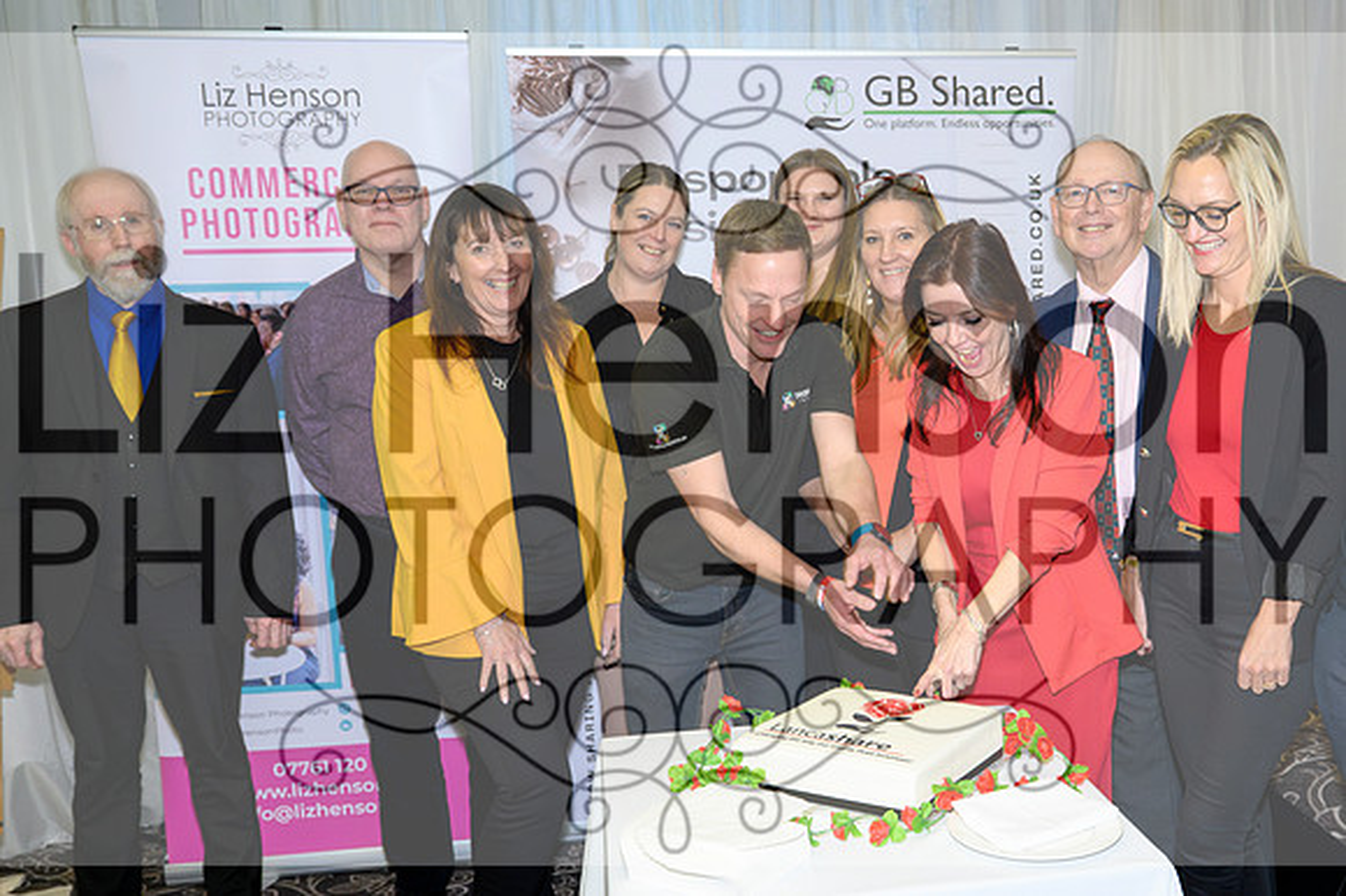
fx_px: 1458
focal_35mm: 39
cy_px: 488
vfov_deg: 34.1
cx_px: 888
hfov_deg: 48.8
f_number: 4.5
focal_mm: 29.5
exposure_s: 1/100
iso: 2500
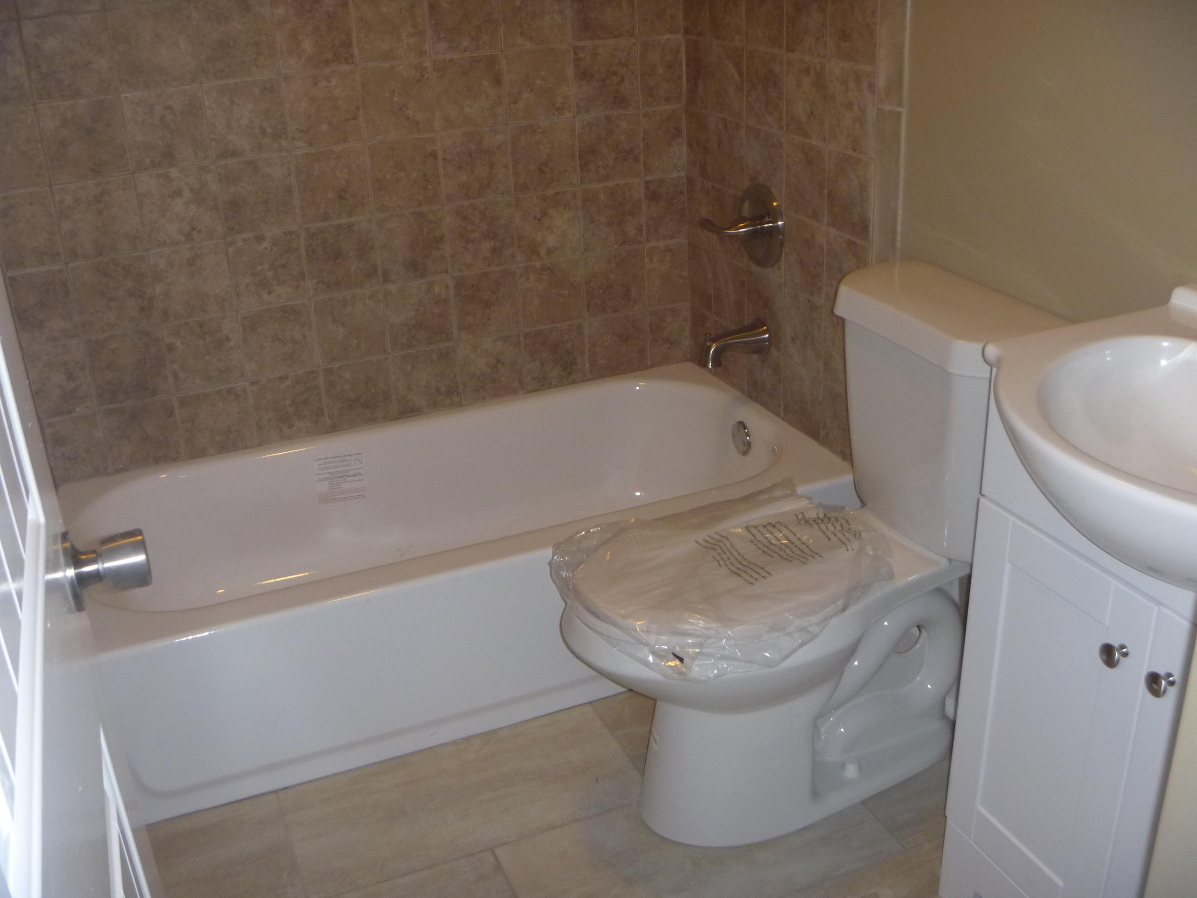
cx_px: 598
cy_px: 449
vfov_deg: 40.7
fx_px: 1210
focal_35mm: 35
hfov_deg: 52.6
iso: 200
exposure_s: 1/30
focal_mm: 6.3
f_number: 3.5
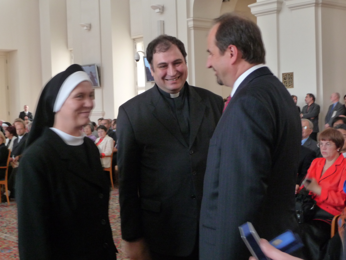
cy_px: 130
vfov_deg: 26.6
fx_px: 550
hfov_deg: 34.9
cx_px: 173
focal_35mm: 55
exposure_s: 1/8
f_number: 4.3
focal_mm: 9.3
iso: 400
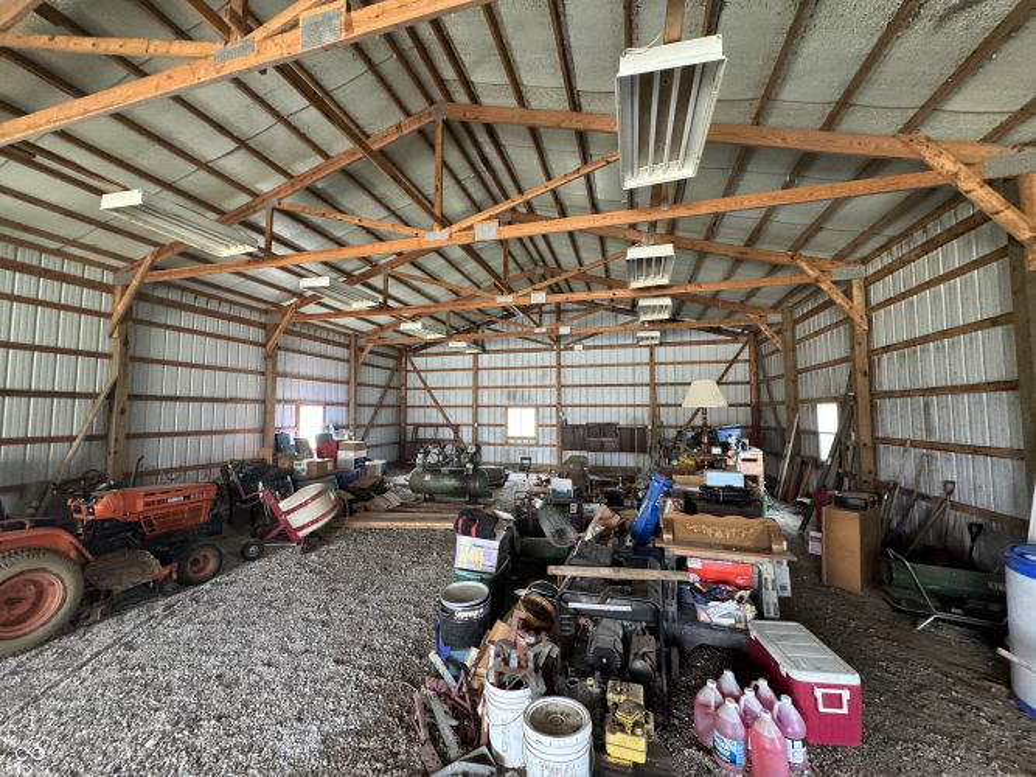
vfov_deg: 85.7
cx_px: 518
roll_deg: -0.5
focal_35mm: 14
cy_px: 388
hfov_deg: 102.1
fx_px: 419
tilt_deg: +2.1
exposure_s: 1/60
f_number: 2.2
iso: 500
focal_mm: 2.22
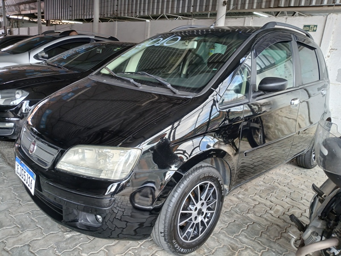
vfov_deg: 53.1
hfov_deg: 67.3
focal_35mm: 26
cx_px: 170
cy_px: 128
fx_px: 256
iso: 64
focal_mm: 3.98
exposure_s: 1/60
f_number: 1.8
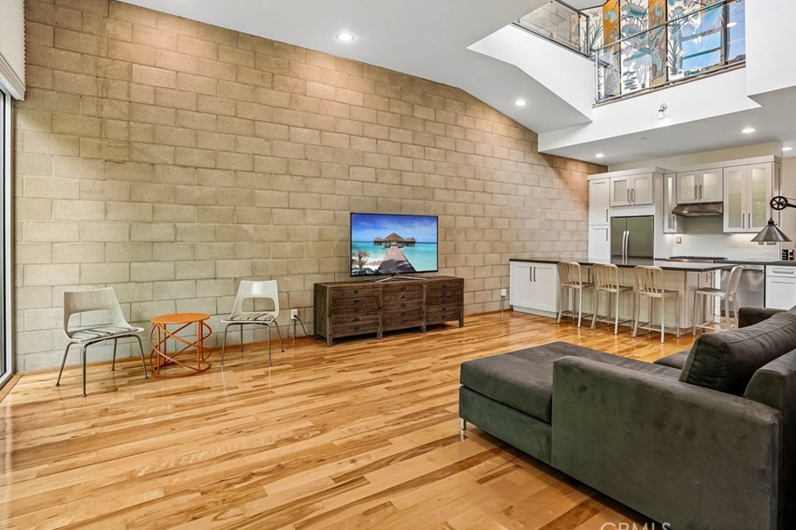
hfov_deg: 89.9
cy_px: 245
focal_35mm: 18
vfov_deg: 67.3
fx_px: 398
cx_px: 420
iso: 400
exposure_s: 1/10
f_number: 8
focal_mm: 16
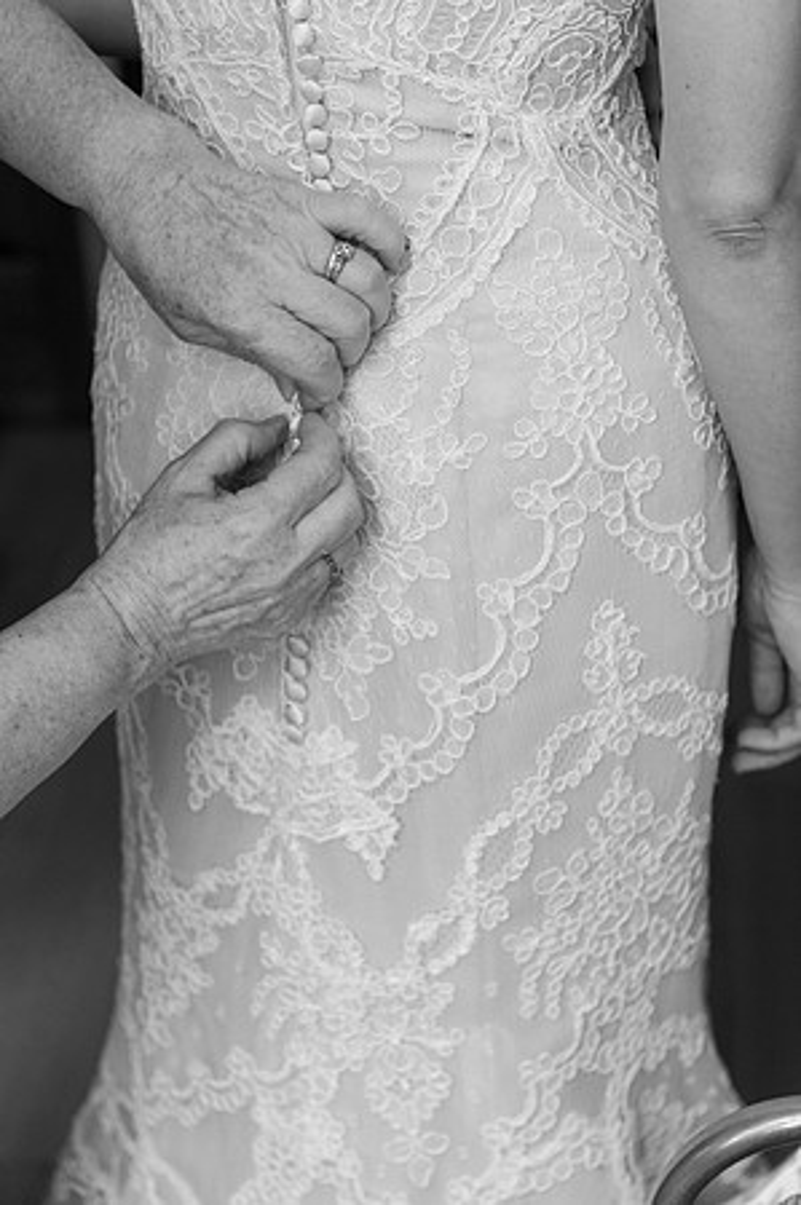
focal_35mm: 70
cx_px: 400
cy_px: 602
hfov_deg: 19.4
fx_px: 2341
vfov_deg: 28.9
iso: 1600
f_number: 4.5
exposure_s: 1/60
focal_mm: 70
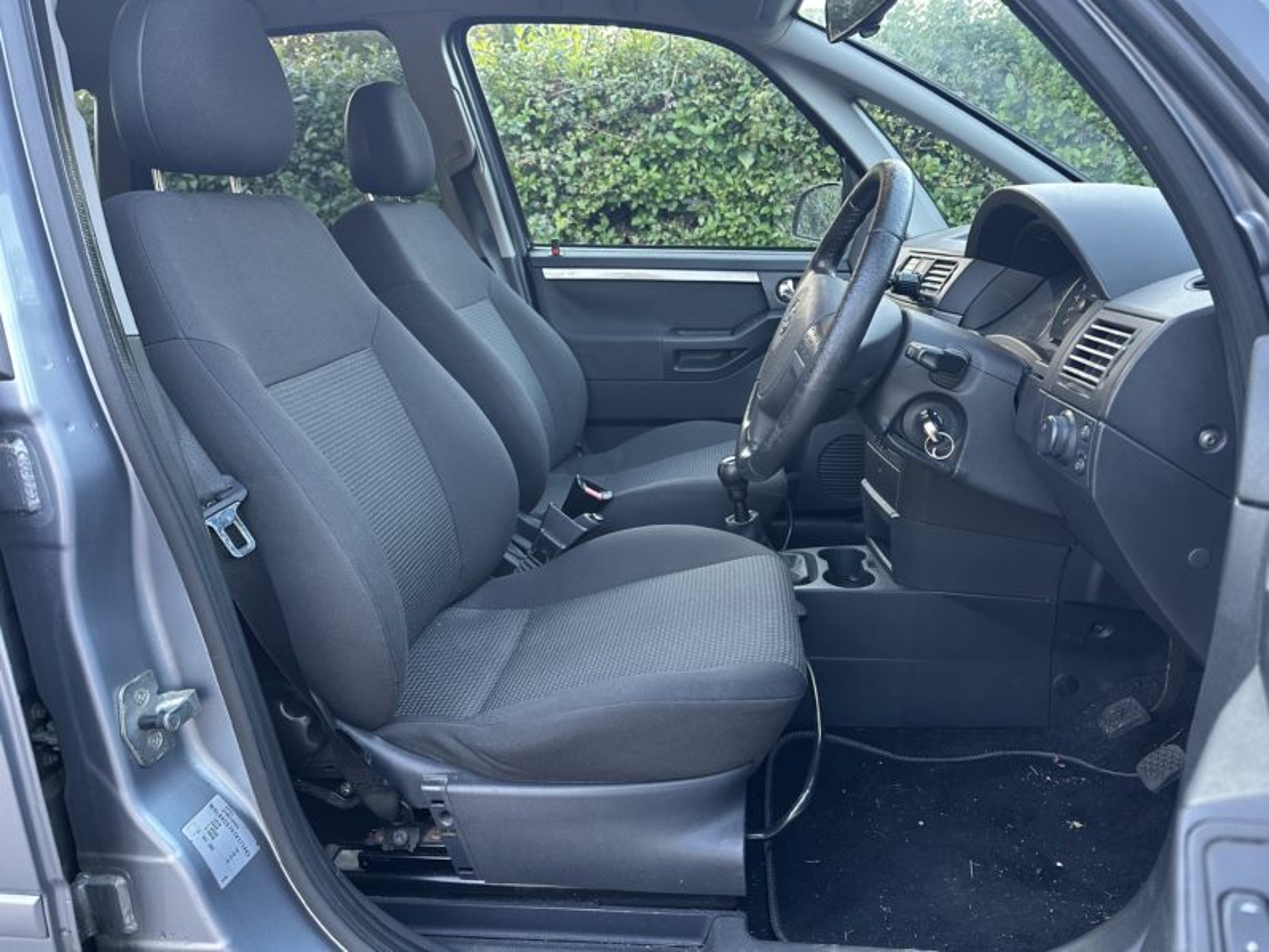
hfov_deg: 71.6
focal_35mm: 24
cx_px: 634
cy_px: 476
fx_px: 880
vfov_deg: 56.8
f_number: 1.78
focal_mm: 6.86
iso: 250
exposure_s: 1/76
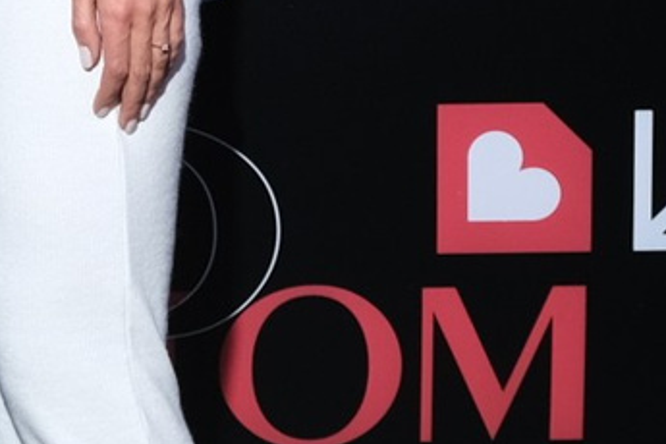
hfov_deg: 11.1
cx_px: -309
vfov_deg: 7.6
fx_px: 3293
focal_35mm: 178
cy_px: -246
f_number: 4
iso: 400
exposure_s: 1/125
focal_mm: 16
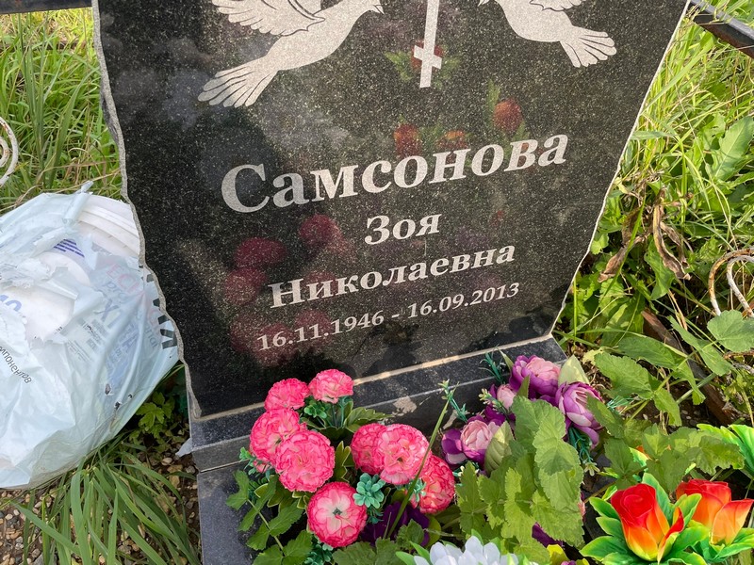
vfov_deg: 53.1
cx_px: 377
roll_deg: -4.4
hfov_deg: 67.3
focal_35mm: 26
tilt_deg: -43.9
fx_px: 566
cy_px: 282
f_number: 1.6
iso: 32
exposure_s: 1/553
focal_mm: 4.2
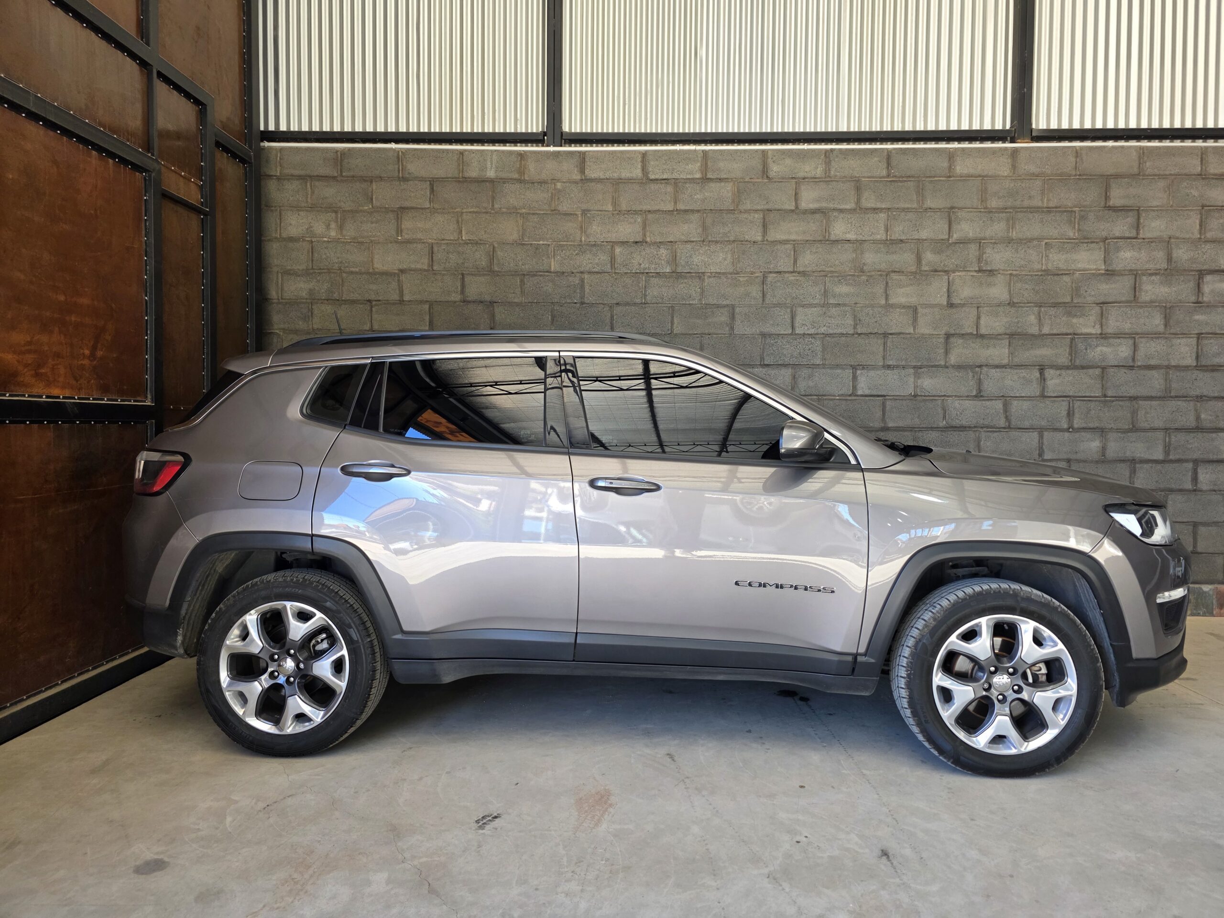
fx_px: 813
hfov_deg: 73.9
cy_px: 459
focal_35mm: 23
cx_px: 612
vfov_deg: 58.9
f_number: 1.7
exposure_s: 1/180
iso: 125
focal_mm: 6.3
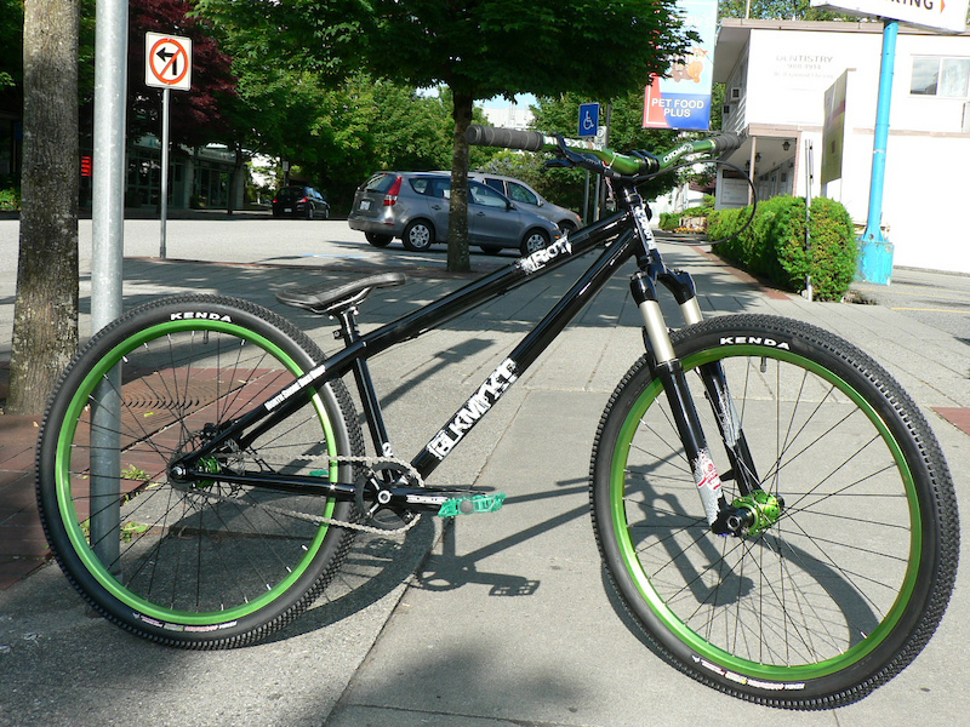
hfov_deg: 45.8
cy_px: 364
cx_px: 485
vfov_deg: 35.1
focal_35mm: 41
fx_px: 1149
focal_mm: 7
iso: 64
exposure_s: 1/320
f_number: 4
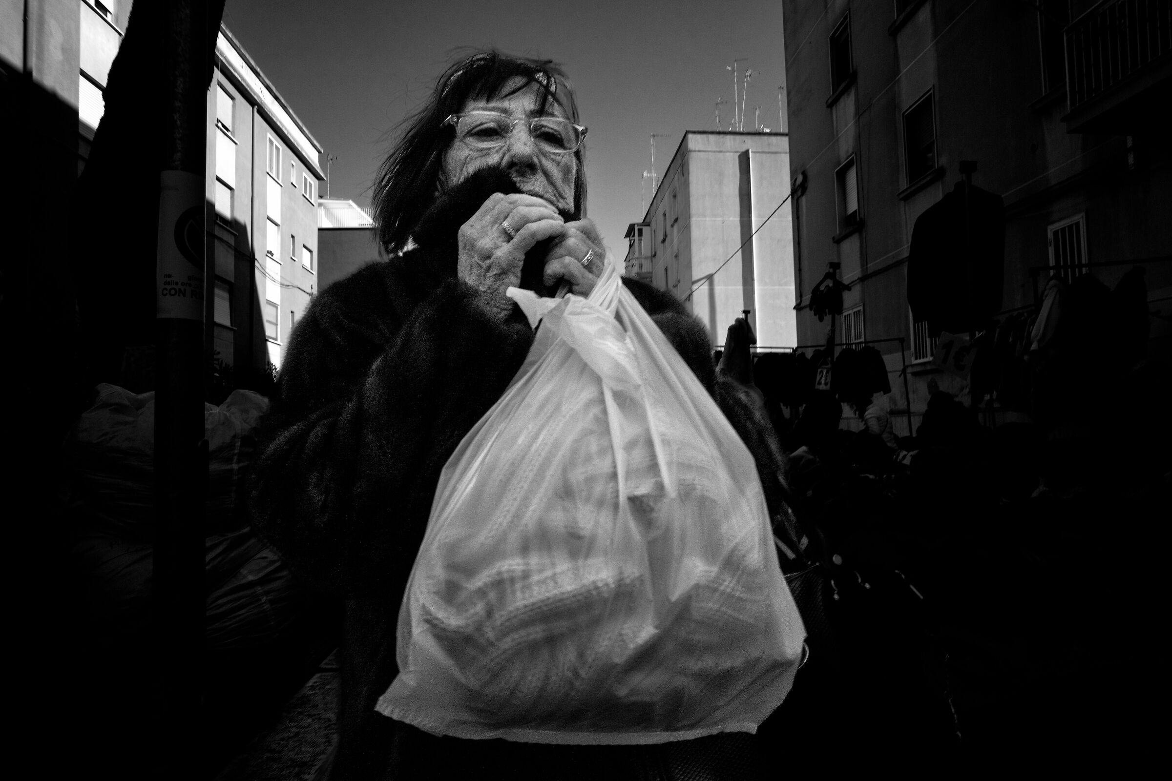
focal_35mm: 21
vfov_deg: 59.5
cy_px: 390
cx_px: 586
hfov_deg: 81.2
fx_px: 684
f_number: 9
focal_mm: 13.8
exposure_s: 1/800
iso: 320
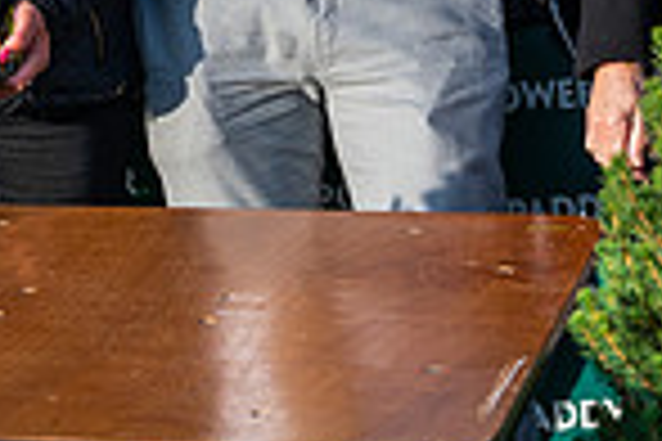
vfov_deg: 8.7
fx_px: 2758
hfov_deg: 13.7
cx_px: 387
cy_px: -392
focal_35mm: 150
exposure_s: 1/4000
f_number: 4
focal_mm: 37
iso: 500
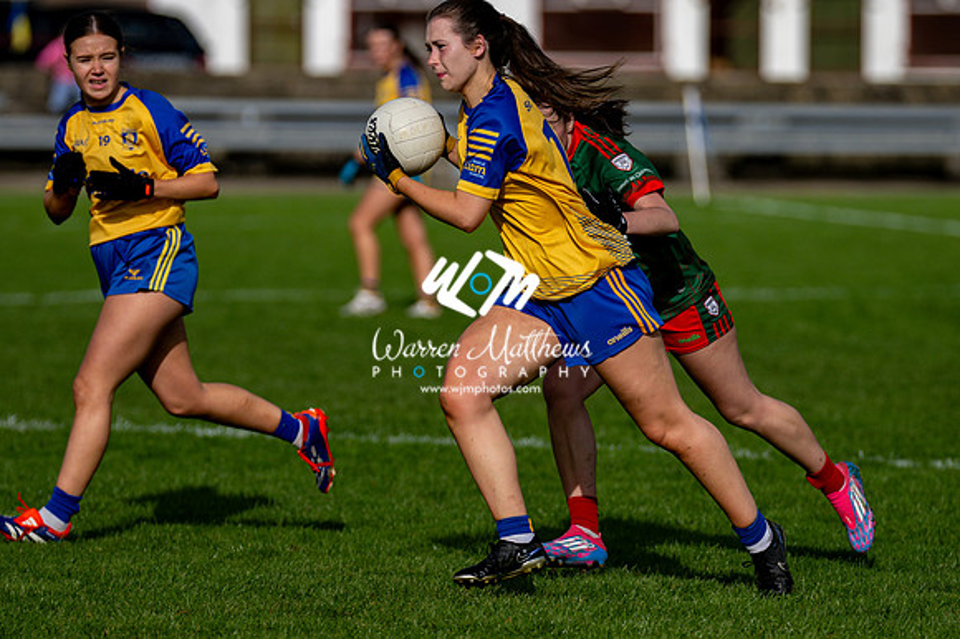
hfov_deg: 6.2
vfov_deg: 4.2
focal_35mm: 330
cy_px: 320
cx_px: 480
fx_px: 8795
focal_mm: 220
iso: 200
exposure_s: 1/5000
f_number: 2.8
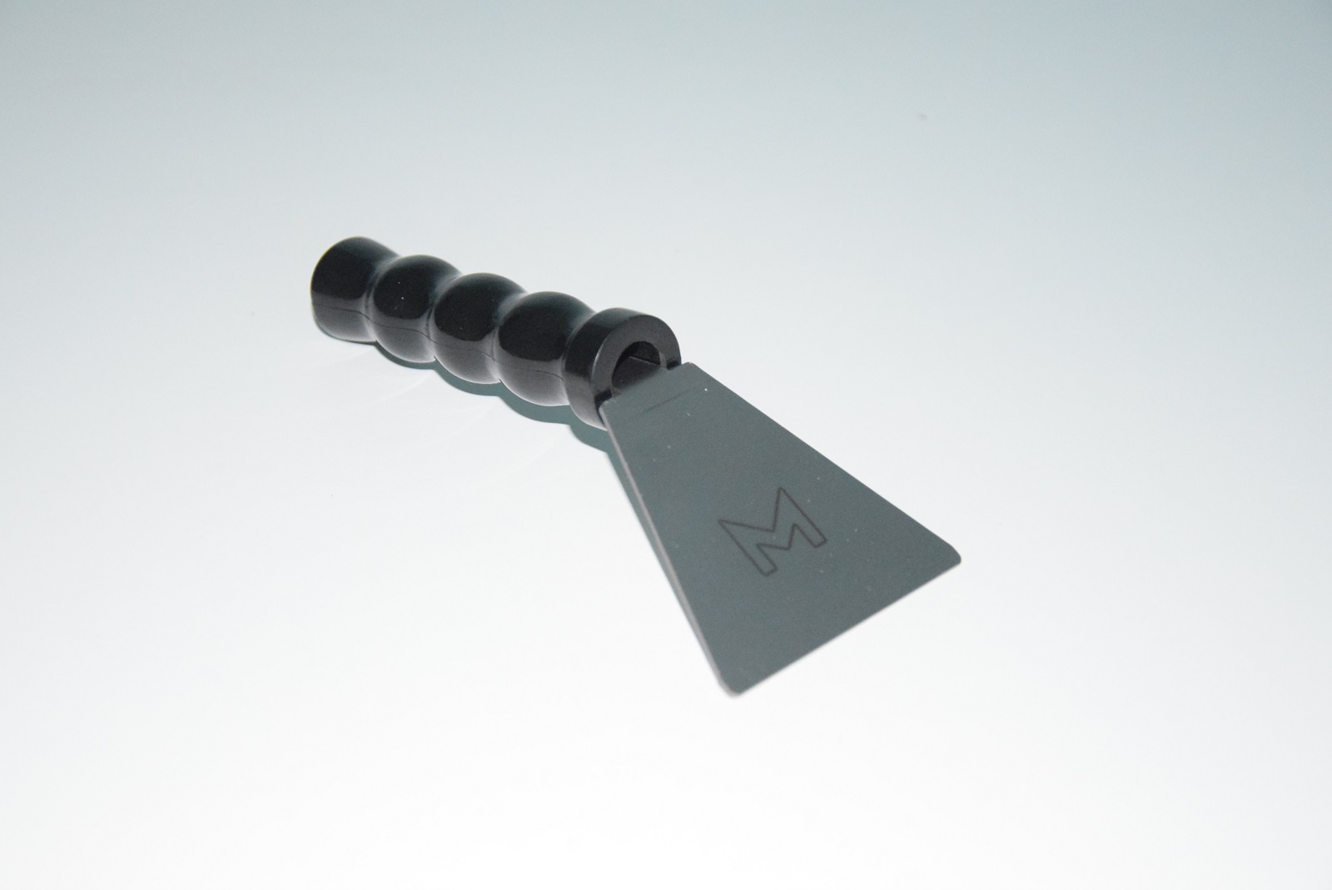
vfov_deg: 18.2
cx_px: 666
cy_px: 445
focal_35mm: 75
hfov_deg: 27.0
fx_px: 2777
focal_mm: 50
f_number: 5
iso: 6400
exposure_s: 1/200
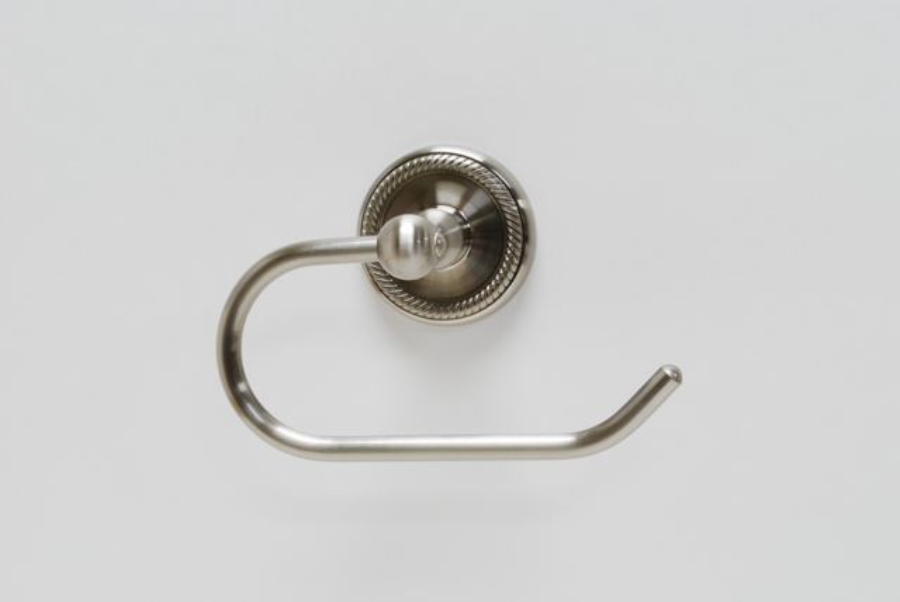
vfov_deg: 16.6
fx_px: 2064
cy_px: 301
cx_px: 450
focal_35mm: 82
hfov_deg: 24.6
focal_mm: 55
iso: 100
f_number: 18
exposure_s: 1.3
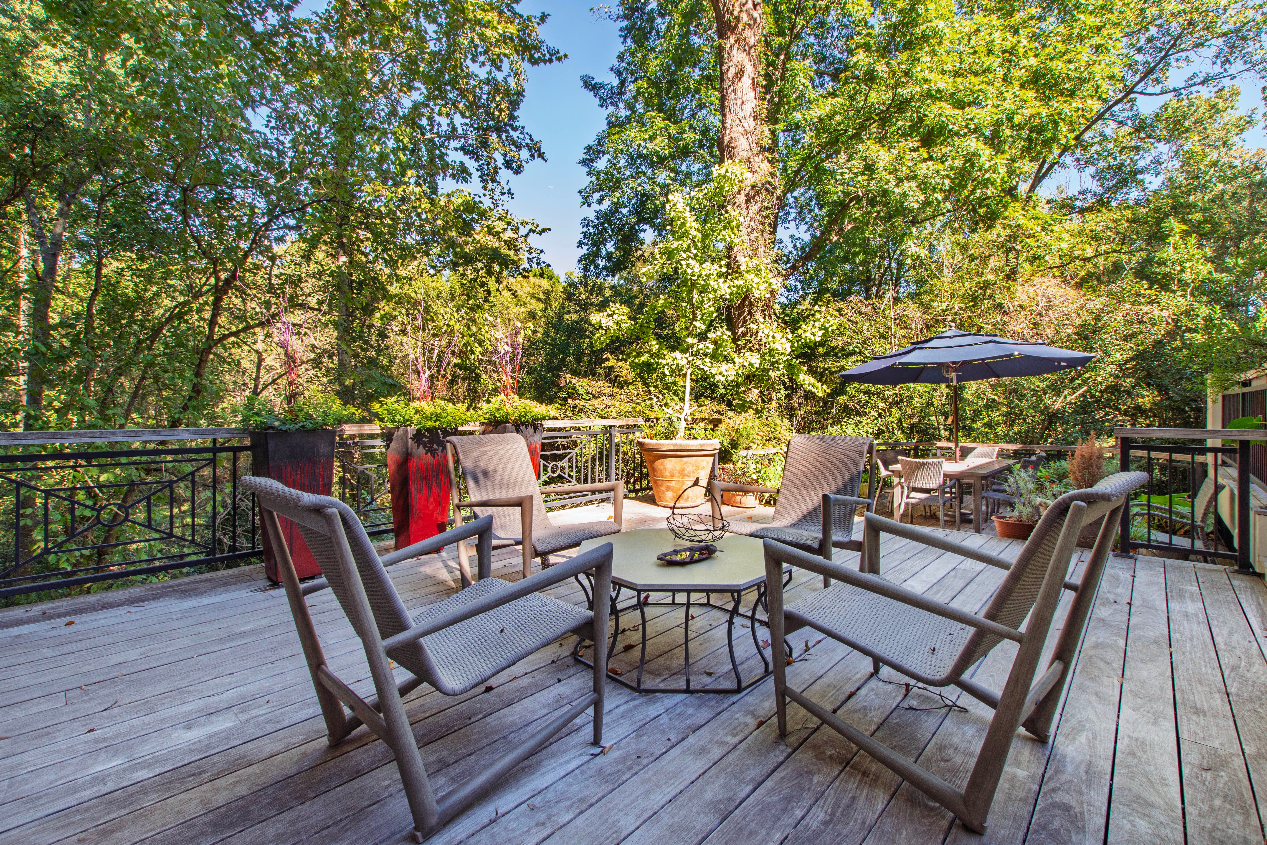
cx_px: 634
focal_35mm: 15
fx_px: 528
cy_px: 422
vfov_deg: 77.3
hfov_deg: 100.4
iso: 200
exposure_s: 1/40
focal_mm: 10
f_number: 9
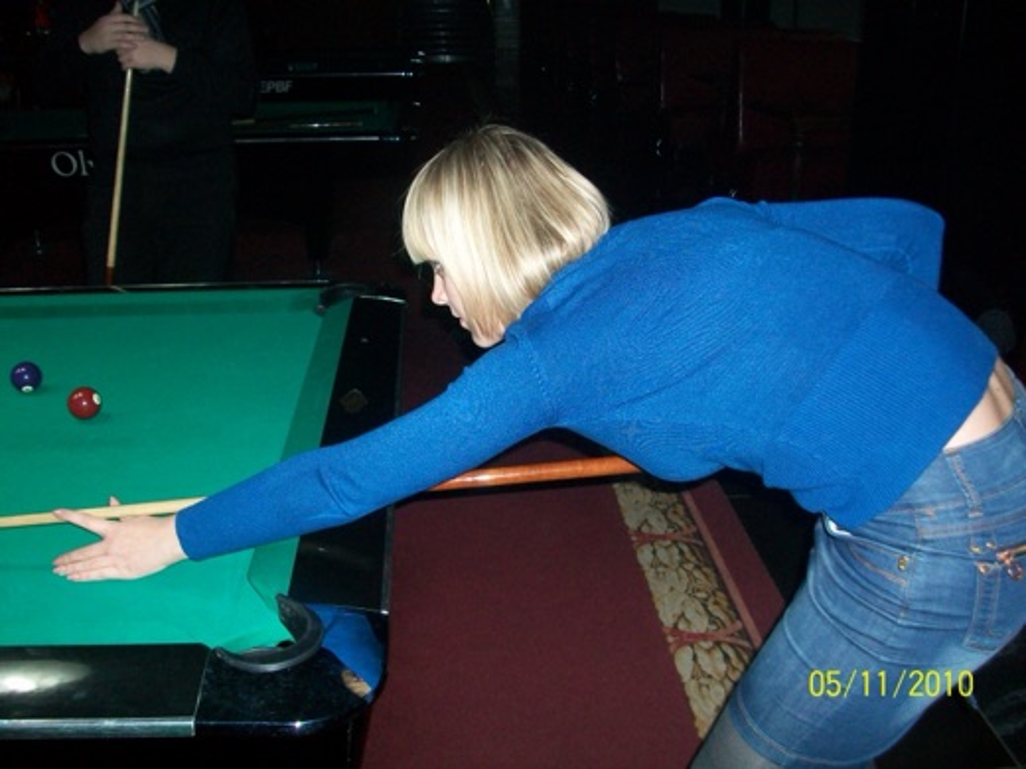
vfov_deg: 41.8
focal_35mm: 34
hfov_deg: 54.0
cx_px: 513
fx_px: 1008
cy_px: 384
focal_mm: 5.7
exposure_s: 1/60
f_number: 2.8
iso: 160
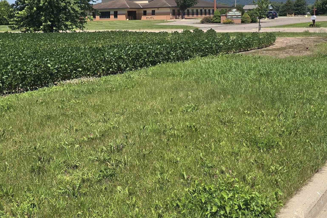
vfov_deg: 27.6
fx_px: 436
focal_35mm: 48
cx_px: 115
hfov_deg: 40.7
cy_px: 47
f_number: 1.7
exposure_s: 1/1081
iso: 12
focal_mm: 6.3
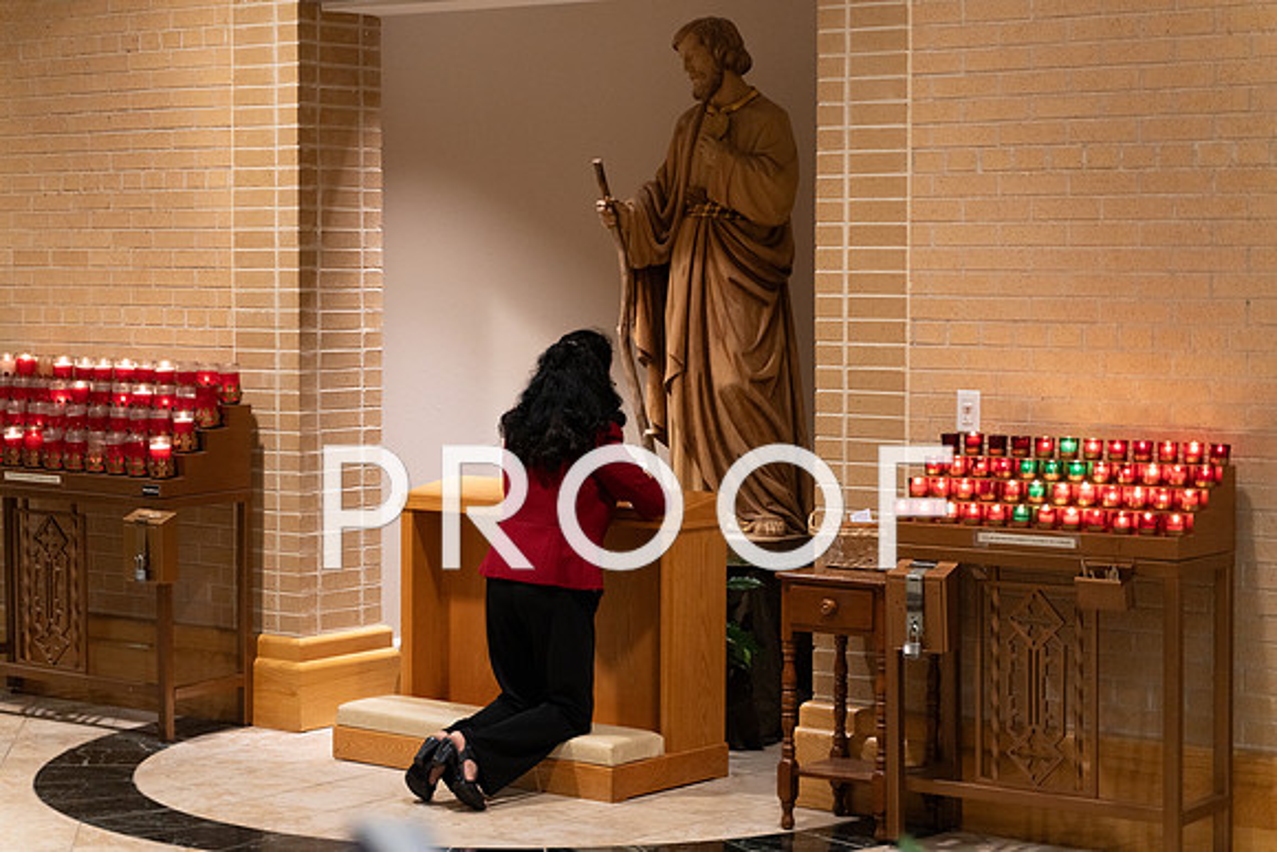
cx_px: 638
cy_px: 426
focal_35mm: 75
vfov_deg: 18.2
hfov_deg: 27.0
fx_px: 2661
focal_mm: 75
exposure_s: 1/125
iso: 1600
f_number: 2.8
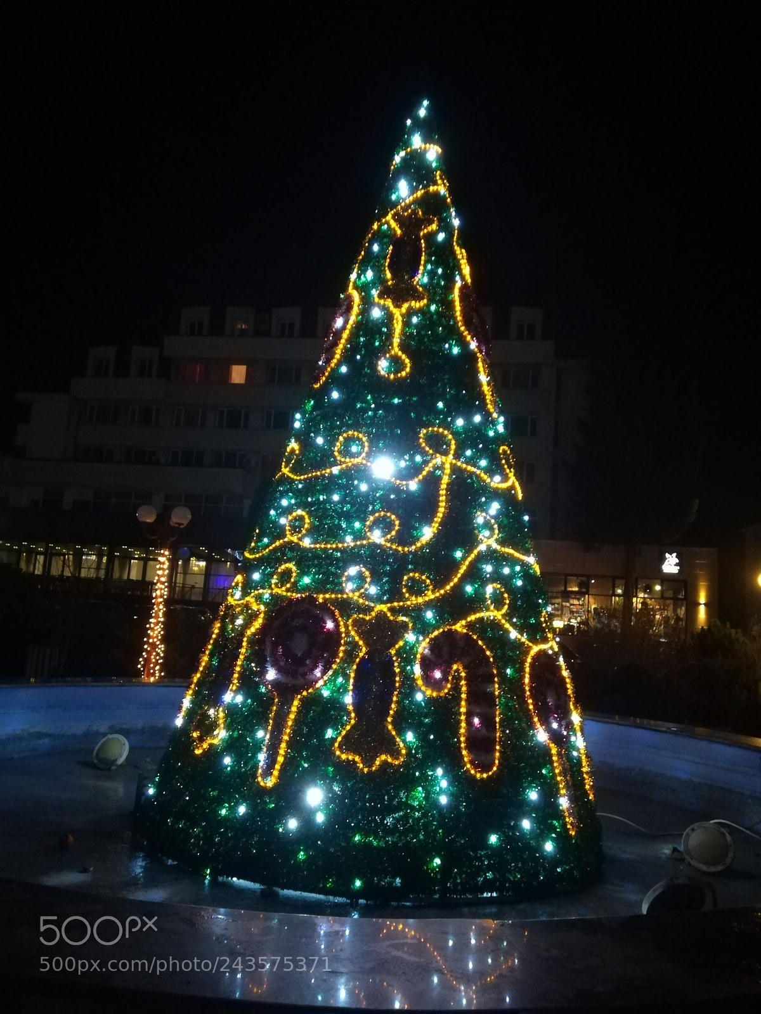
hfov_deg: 53.1
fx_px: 762
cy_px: 507
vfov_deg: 67.3
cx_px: 380
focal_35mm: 26
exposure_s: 1/14.3
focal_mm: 3.83
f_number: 2.2
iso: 1000
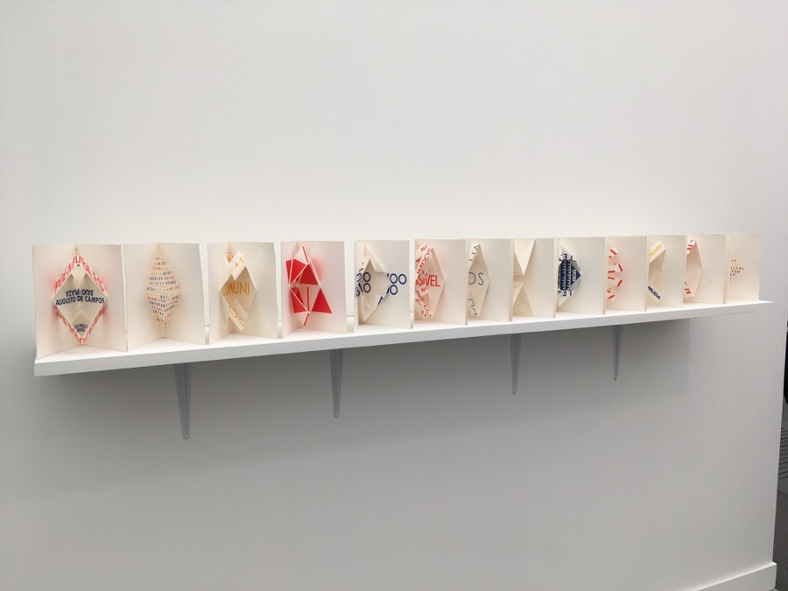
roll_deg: +0.7
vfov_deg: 48.2
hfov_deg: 61.7
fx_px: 660
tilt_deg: -5.9
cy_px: 296
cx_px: 394
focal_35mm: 29
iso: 25
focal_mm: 4.15
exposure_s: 1/120
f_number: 2.2
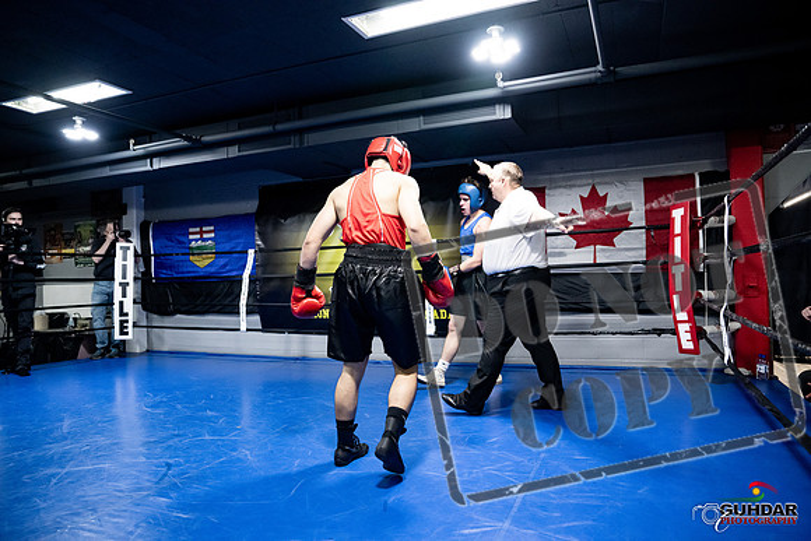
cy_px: 270
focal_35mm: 24
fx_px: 541
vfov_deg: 53.2
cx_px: 406
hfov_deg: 73.7
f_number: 2.8
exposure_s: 1/1000
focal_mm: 24
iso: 8000
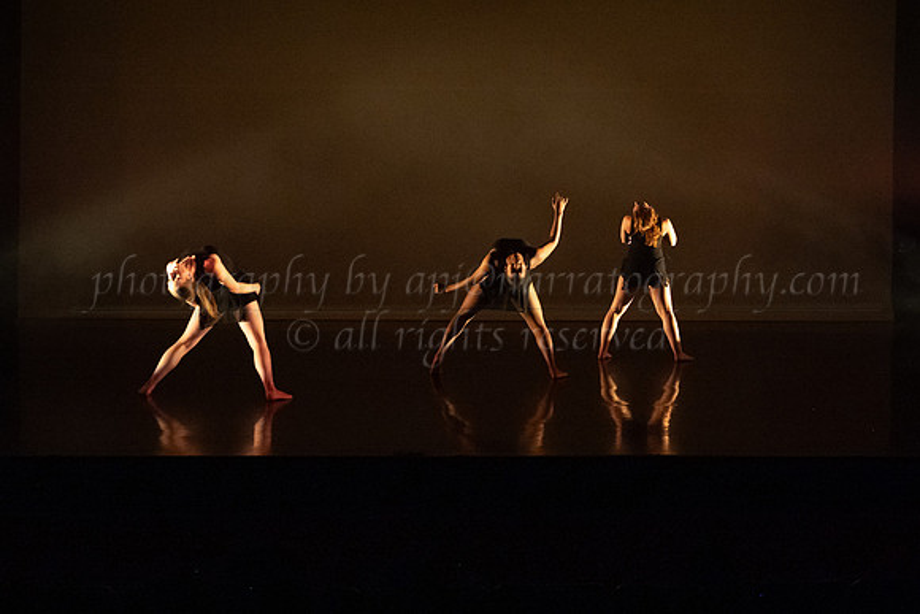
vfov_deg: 18.9
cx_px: 606
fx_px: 1844
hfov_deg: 27.9
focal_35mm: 72
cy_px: 274
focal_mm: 54
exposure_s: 1/320
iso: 4000
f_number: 3.2
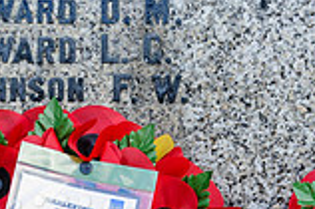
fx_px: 2456
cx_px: 58
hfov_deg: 7.3
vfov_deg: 4.8
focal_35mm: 281
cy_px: 382
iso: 800
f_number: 4.8
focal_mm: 75
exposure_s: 1/500
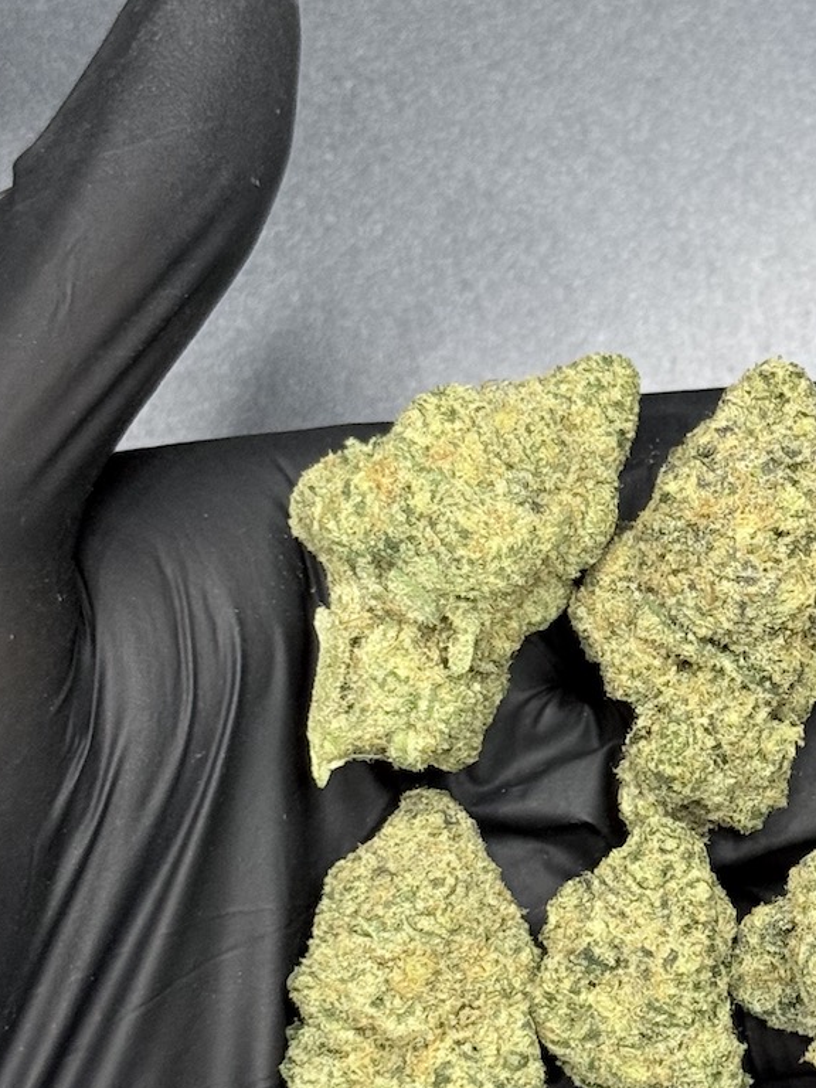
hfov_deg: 12.2
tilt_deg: -77.1
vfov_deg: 16.4
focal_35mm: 120
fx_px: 3772
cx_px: 842
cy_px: 676
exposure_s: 1/60
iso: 125
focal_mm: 6.76
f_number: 1.78
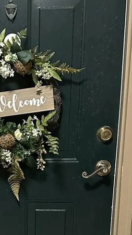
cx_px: -9
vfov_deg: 27.6
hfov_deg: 16.1
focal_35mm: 73
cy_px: 224
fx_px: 454
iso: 800
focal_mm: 6.86
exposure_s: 1/60
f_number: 1.78
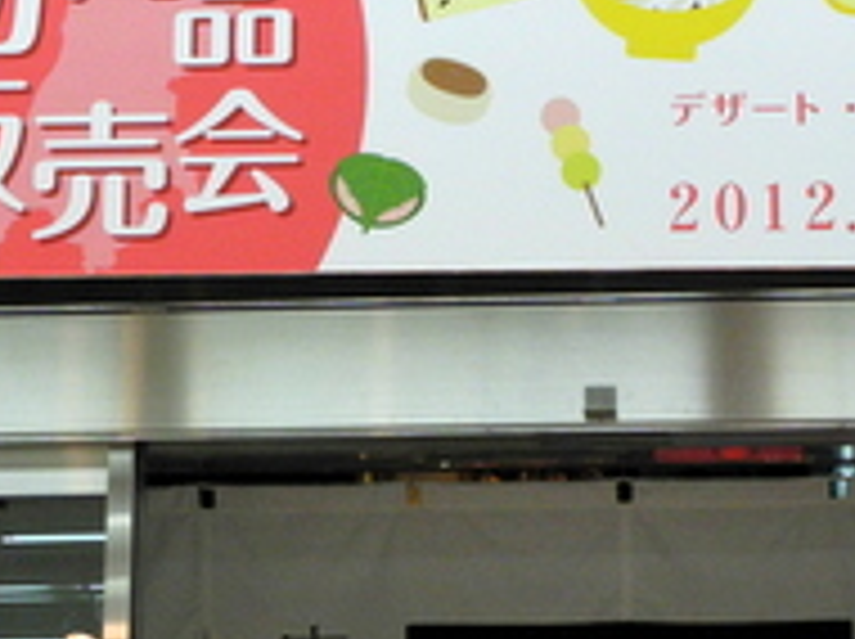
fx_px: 3429
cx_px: 500
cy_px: -58
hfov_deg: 14.2
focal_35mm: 139
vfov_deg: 10.5
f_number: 3.5
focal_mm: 11.8
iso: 400
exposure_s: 1/255
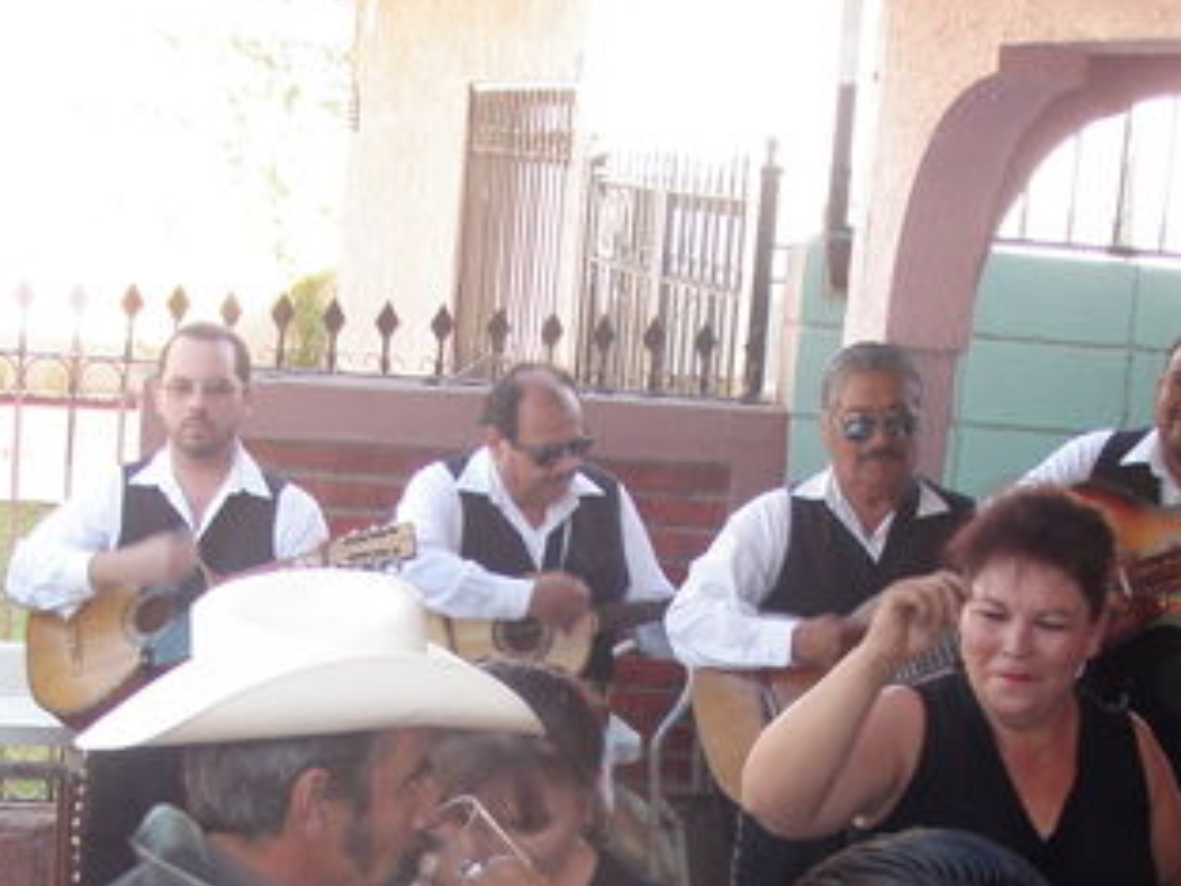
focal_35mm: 78
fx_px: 2661
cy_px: 859
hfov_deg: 25.0
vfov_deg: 18.5
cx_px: 640
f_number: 3.5
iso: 80
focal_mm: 6.7
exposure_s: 1/50
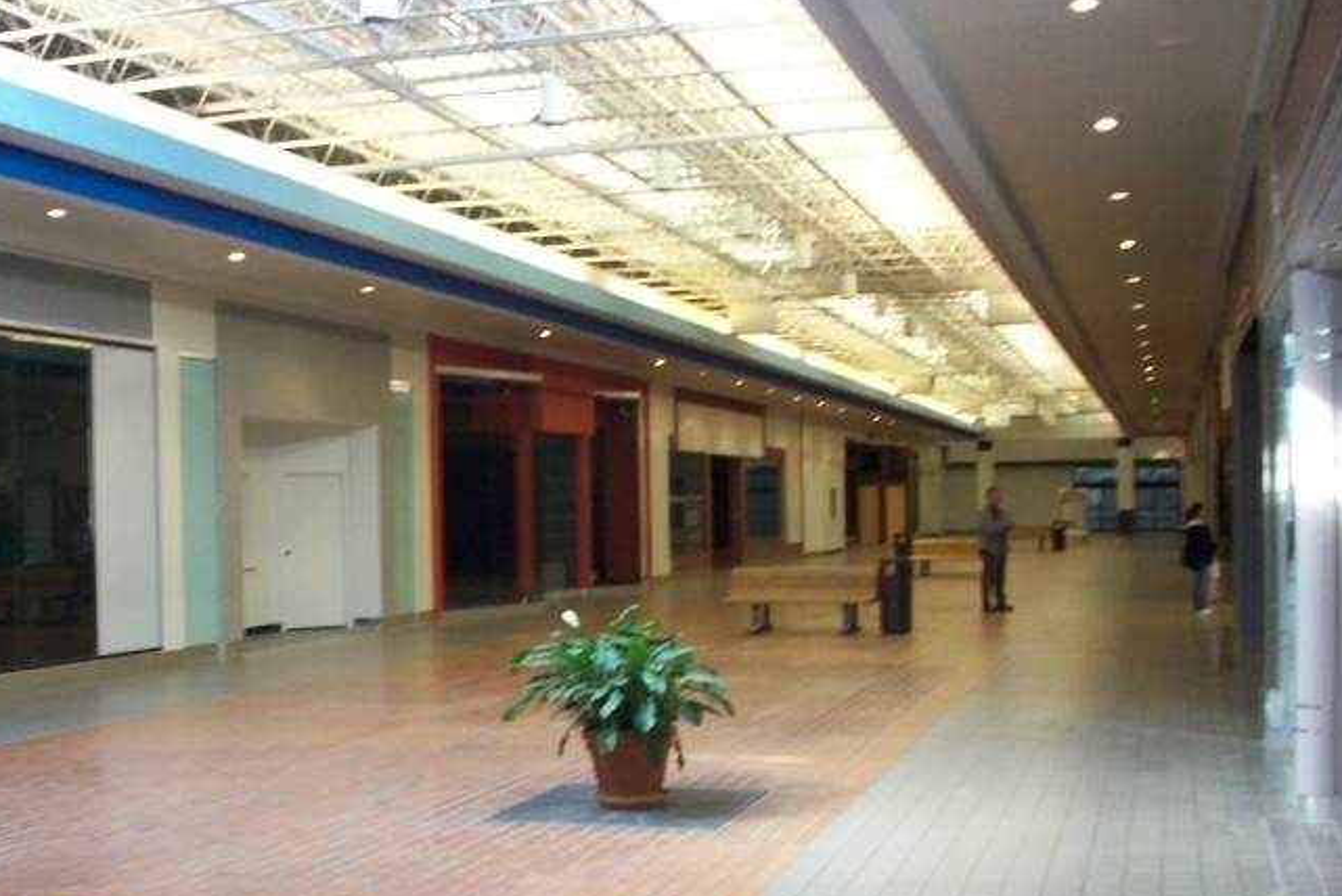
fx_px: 1790
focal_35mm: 48
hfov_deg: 40.9
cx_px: 546
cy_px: 582
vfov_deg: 28.0
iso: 160
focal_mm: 6.2
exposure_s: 1/25.9
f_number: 2.8
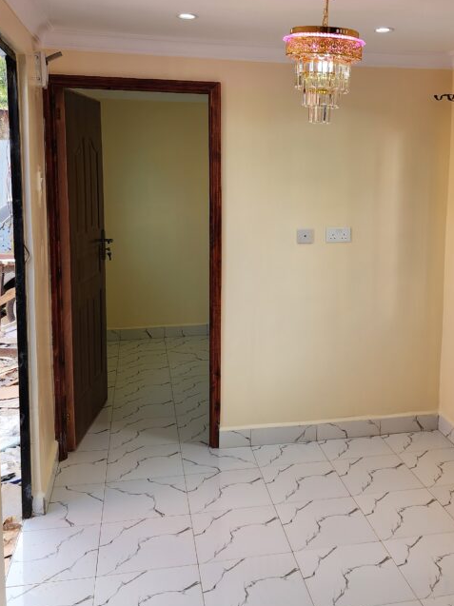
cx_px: 290
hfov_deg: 38.3
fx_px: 648
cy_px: 269
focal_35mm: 37
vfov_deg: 50.1
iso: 32
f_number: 1.8
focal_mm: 6.4
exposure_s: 1/180
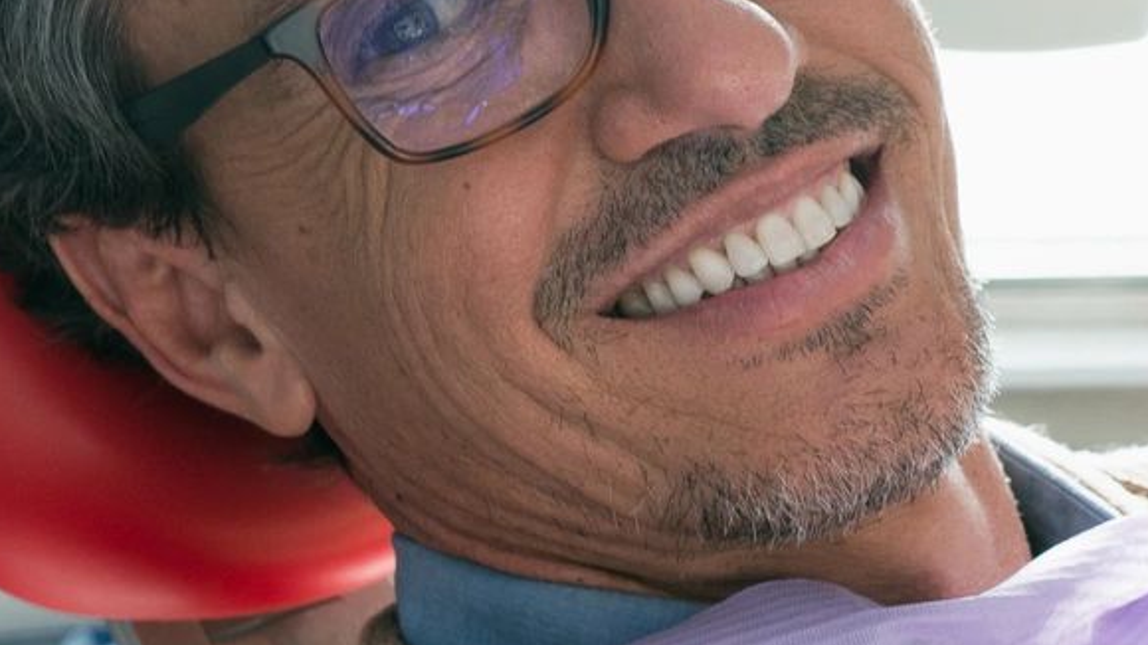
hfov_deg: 21.2
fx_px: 2800
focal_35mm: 92
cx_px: 1448
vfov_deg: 13.1
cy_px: 429
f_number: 3.5
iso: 100
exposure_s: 1/80
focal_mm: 16
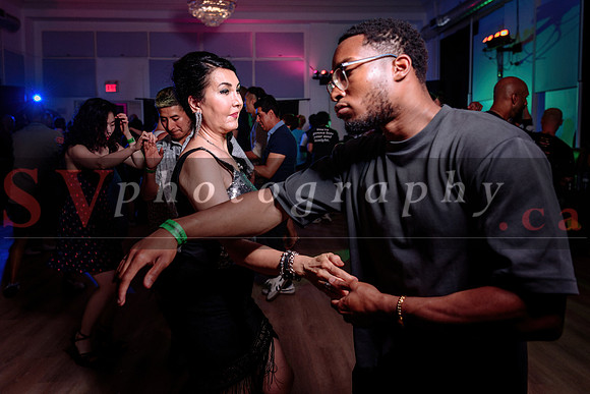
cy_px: 167
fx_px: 461
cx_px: 285
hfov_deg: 65.2
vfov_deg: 46.1
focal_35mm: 28
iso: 800
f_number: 3.2
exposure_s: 1/80
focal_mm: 24
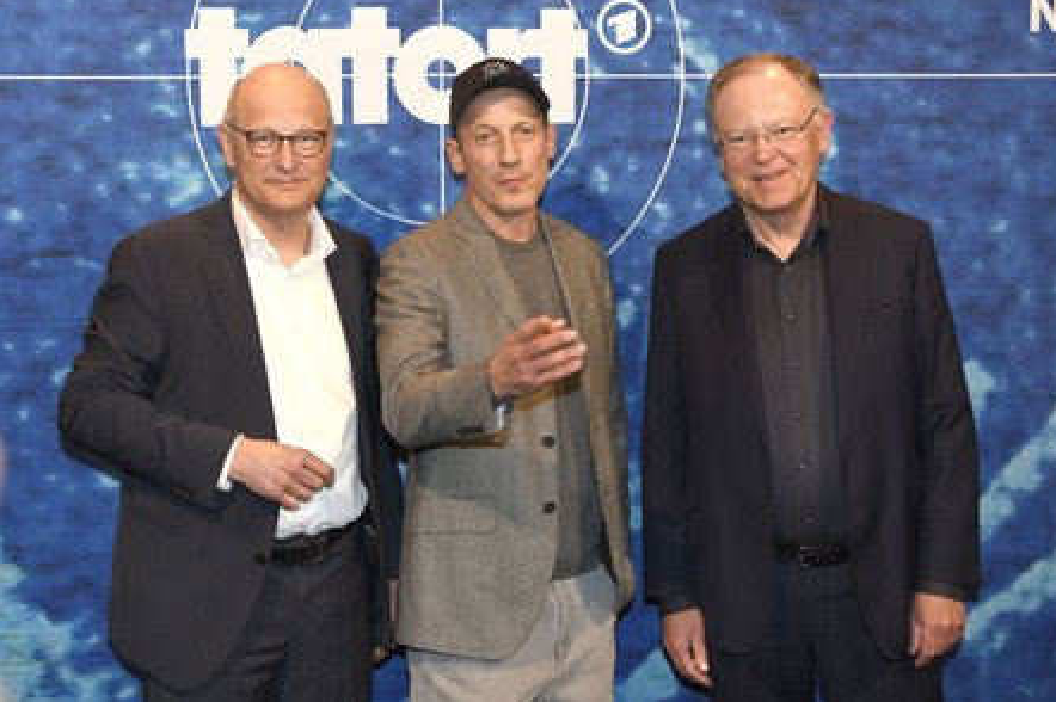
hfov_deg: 38.9
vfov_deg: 26.4
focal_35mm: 51
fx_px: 1495
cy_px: 349
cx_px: 536
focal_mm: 50
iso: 640
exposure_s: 1/250
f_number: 4
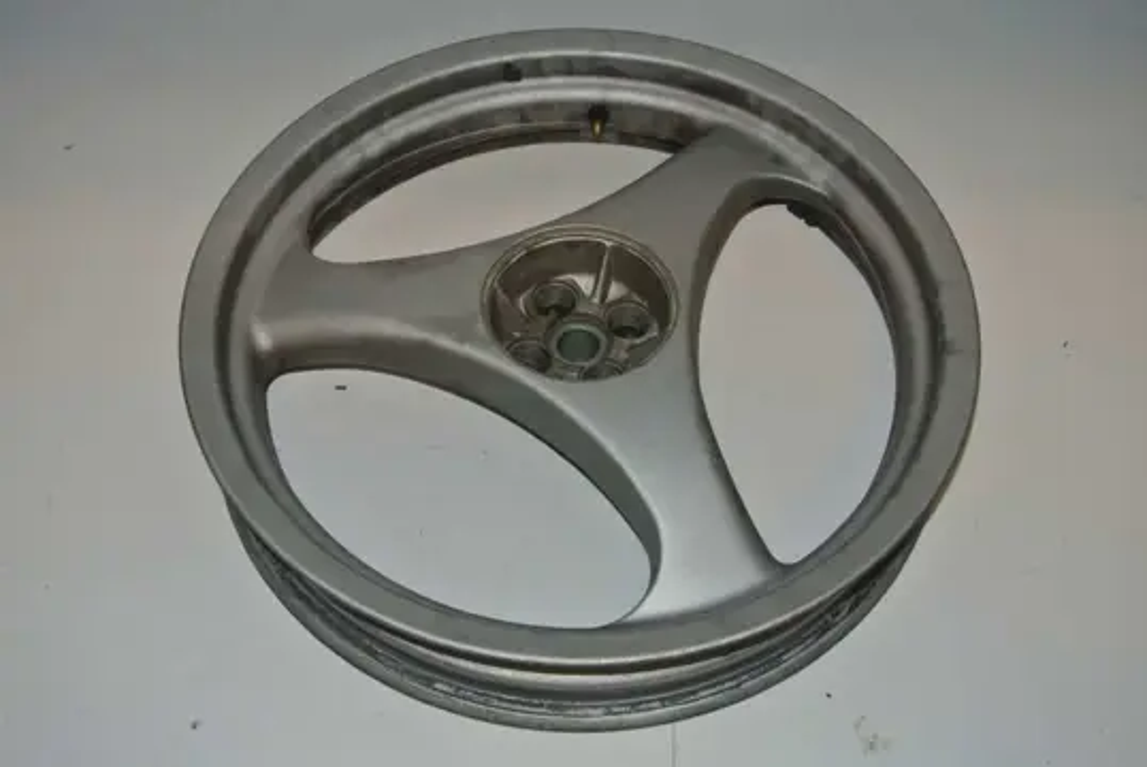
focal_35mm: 40
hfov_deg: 48.4
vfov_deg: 33.5
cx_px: 574
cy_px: 384
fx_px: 1276
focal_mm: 15.1
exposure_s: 1/60
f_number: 4.2
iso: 200
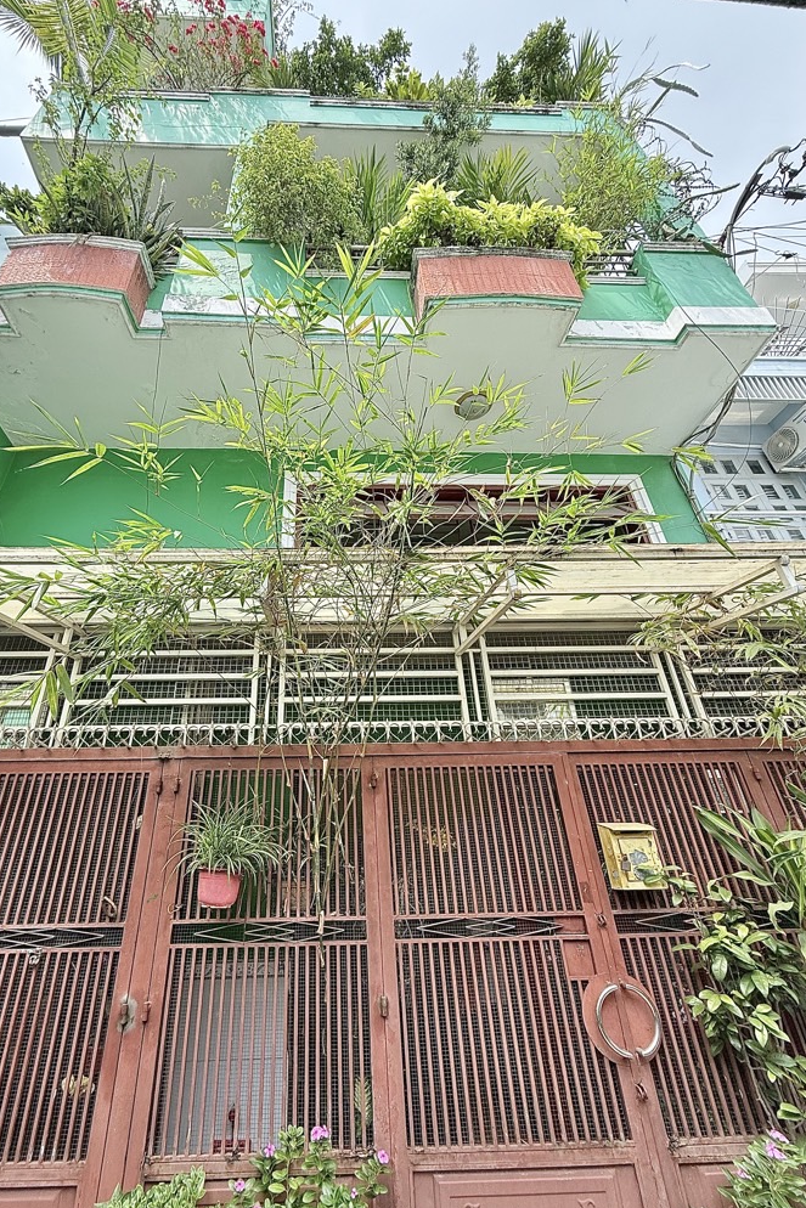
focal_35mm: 15
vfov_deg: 100.4
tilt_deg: +30.2
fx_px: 504
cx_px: 342
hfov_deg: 76.8
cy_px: 600
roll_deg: +0.6
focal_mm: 2.22
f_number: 2.2
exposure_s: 1/498
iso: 50
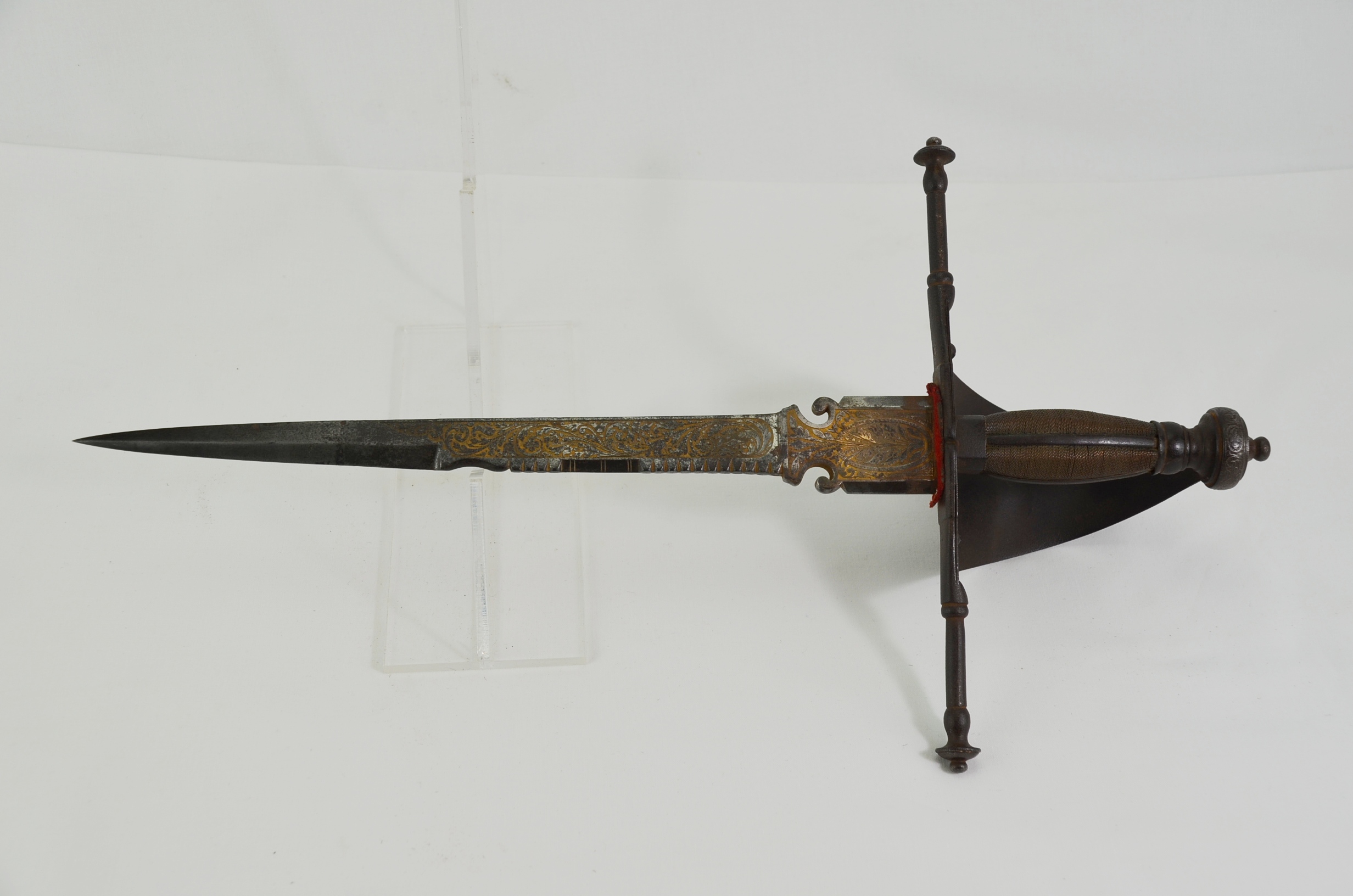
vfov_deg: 28.0
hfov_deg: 41.2
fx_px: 1800
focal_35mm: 48
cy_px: 448
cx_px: 676
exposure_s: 1/160
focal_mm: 32
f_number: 6.3
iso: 200
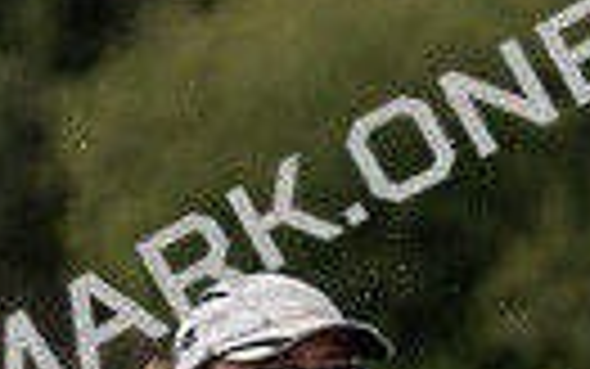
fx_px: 14558
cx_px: 1117
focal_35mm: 905
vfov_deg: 1.5
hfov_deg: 2.3
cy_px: 592
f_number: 5.6
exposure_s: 1/1600
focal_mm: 200
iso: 250
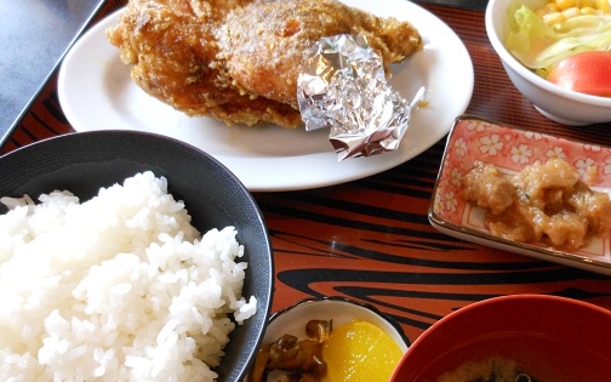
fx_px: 633
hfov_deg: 51.5
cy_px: 239
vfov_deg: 33.4
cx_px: 325
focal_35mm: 38
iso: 400
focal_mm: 5
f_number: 3.7
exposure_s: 1/40
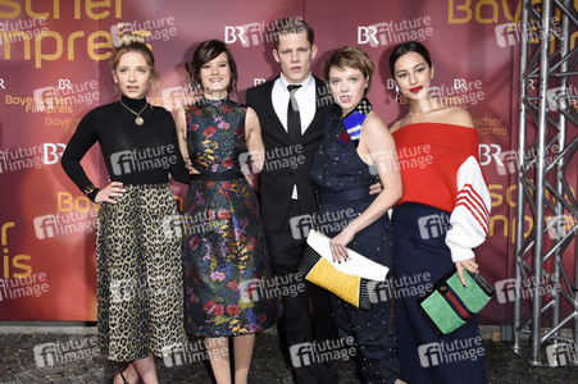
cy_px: 192
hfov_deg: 55.1
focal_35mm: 34
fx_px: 553
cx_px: 289
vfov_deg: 38.3
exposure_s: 1/160
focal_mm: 23
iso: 320
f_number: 6.3
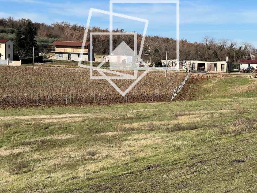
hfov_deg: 25.3
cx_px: 128
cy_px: 96
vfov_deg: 19.1
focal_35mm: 77
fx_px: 572
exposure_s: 1/657
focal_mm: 9
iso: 32
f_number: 2.8
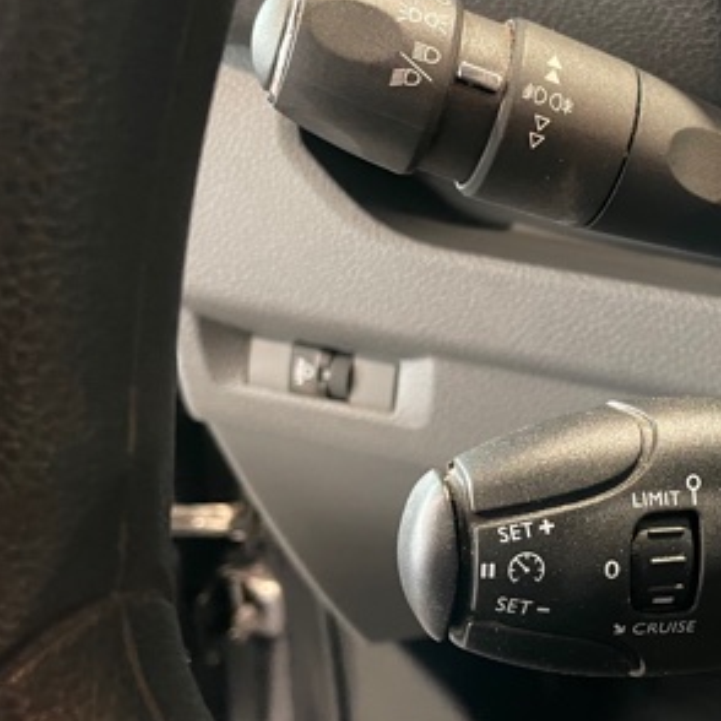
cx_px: 569
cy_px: 432
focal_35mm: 50
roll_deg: +2.1
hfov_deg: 33.1
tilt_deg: -38.7
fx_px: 1178
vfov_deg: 33.9
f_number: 1.6
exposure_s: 1/32
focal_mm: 4.2
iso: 640
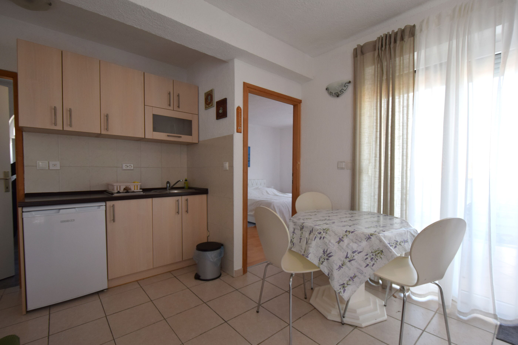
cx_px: 259
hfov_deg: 100.4
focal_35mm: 15
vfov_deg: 77.3
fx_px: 216
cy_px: 172
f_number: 5
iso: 400
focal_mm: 10
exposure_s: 1/100
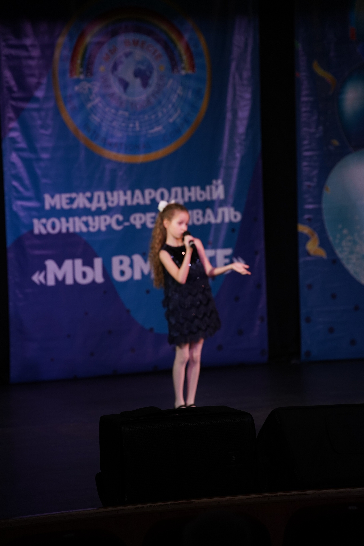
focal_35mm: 150
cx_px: 182
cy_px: 273
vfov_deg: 13.7
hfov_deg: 9.1
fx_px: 2275
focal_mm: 150
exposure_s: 1/400
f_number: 4
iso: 1600
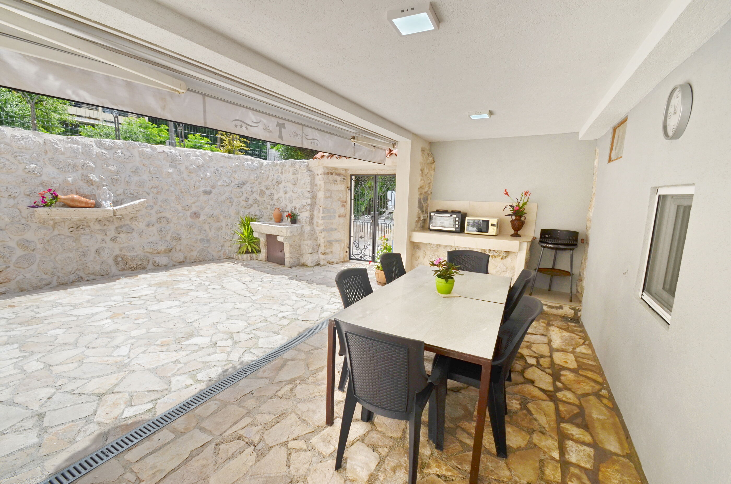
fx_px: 304
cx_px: 366
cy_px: 242
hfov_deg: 100.5
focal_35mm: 15
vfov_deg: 77.1
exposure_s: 1/250
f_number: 8
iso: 160
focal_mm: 10
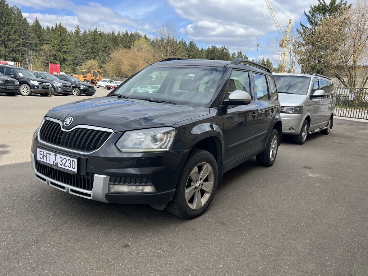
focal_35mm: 26
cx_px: 184
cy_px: 138
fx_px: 276
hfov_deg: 67.3
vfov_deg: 53.1
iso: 50
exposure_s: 1/2008
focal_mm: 5.7
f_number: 1.5
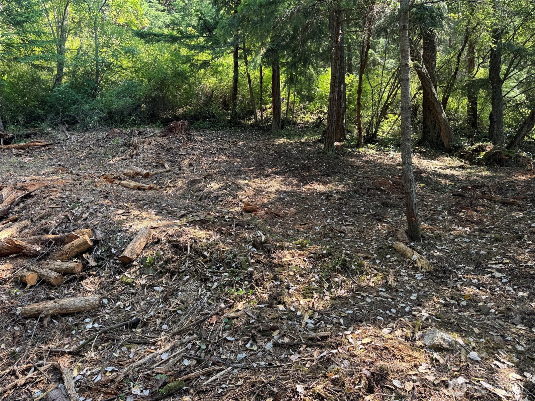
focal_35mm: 24
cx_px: 268
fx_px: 371
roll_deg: +1.1
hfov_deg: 71.6
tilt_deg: -1.4
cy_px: 200
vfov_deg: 56.8
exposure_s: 1/121
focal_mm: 6.76
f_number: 1.78
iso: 64
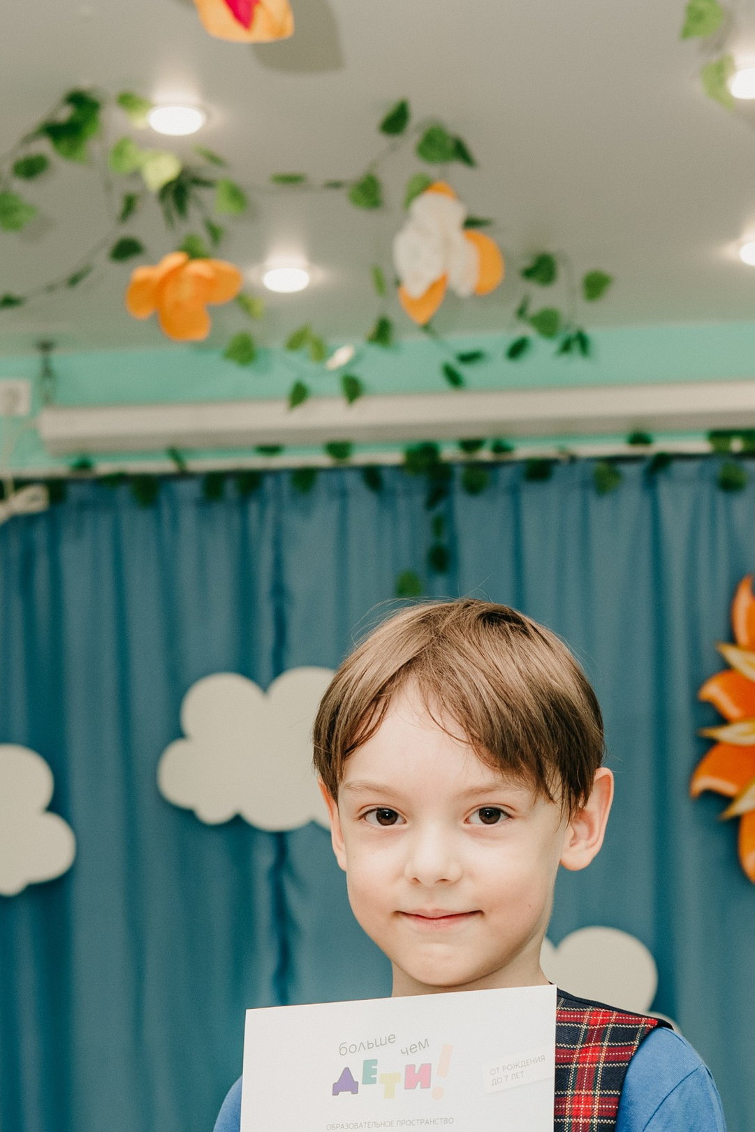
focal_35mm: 90
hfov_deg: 15.2
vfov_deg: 22.1
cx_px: 502
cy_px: 996
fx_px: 2830
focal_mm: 38
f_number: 4
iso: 200
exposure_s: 1/160
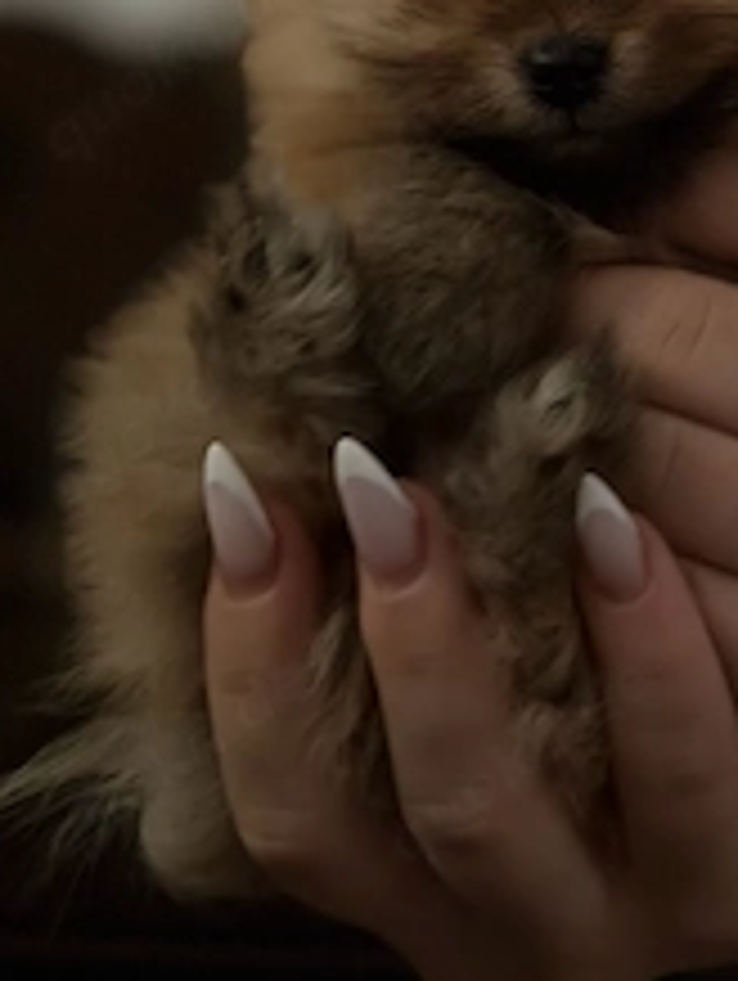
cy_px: 108
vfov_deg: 21.8
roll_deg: -5.1
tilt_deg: +9.6
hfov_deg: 16.7
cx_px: 616
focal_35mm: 88
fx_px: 2497
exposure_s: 1/15
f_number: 1.78
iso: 1000
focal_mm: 6.76
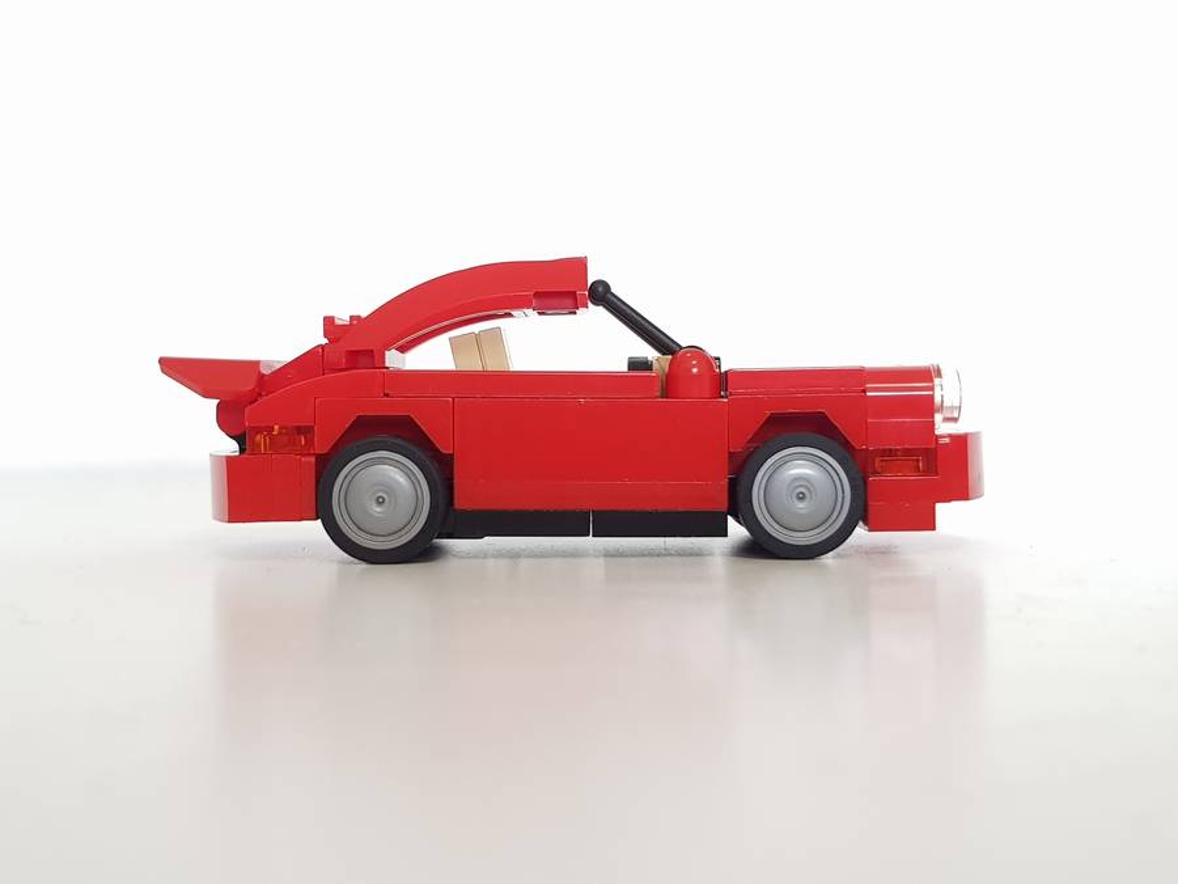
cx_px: 589
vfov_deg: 53.1
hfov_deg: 67.3
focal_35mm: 26
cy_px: 442
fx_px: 885
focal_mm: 4.3
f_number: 1.7
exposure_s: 1/50
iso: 100
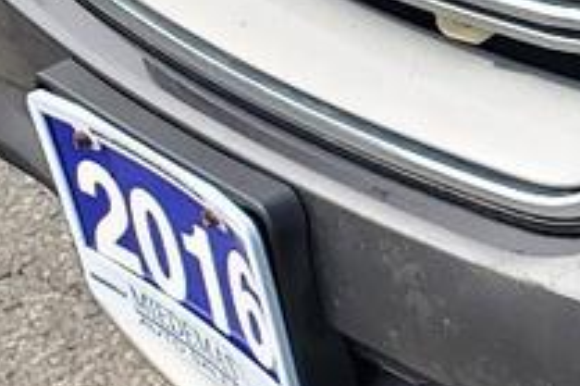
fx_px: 2672
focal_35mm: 166
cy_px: -150
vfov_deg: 8.1
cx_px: 1671
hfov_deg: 9.8
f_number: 2.4
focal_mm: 4.3
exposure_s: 1/526
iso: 50
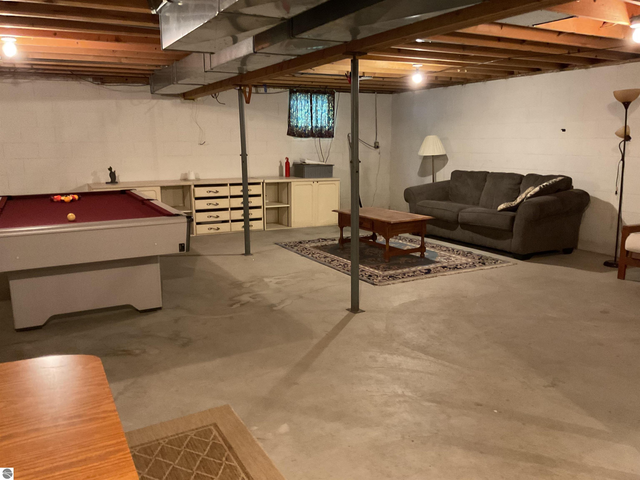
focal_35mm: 29
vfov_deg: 48.2
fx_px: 536
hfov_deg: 61.7
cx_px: 320
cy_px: 240
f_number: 1.8
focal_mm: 3
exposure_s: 1/30
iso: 400
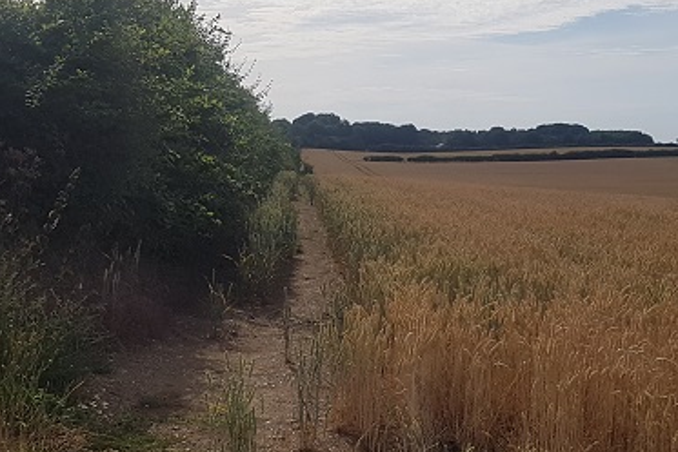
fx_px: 546
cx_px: 358
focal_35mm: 29
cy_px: 231
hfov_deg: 63.6
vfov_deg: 45.0
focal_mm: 4.2
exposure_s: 1/6608
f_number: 1.7
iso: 50
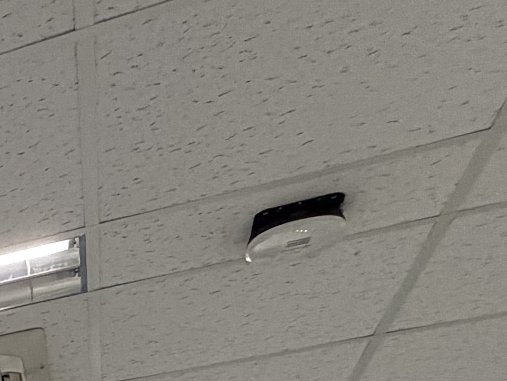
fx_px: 1099
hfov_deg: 18.7
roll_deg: +1.1
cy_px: 896
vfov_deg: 14.1
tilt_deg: -3.8
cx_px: -456
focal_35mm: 75
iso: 250
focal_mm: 2.22
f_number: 2.2
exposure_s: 1/60
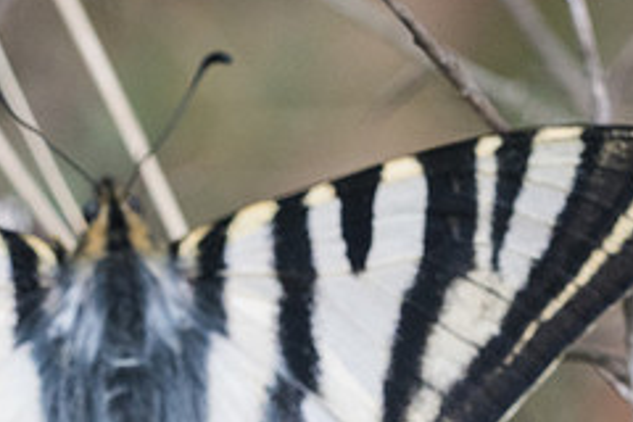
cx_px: 127
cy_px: 471
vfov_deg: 1.9
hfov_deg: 2.9
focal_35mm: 709
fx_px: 12466
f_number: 10
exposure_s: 1/320
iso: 800
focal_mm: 150
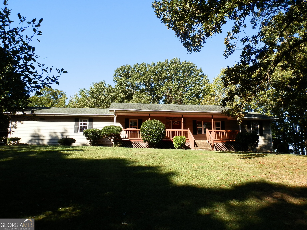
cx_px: 154
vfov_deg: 49.7
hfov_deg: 63.4
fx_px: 248
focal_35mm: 28
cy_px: 115
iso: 64
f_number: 9.3
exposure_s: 1/60
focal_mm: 5
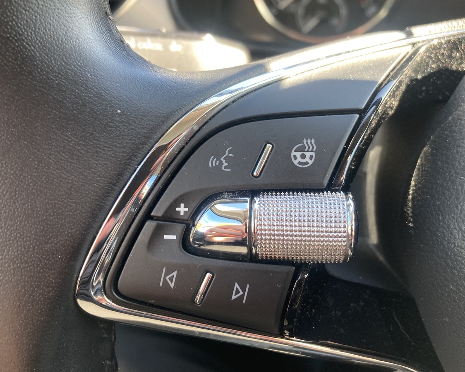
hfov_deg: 51.5
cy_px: 167
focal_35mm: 35
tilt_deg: -30.9
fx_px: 482
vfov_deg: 42.2
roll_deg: +2.6
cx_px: 240
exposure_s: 1/103
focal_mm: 3.99
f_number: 1.8
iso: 80
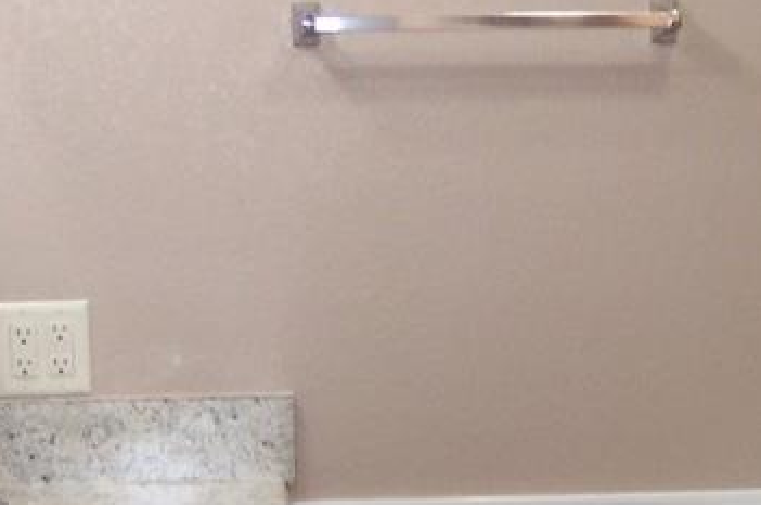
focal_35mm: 111
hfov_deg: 18.4
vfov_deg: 12.3
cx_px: 410
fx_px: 2343
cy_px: 210
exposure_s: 1/30
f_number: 2.8
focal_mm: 8
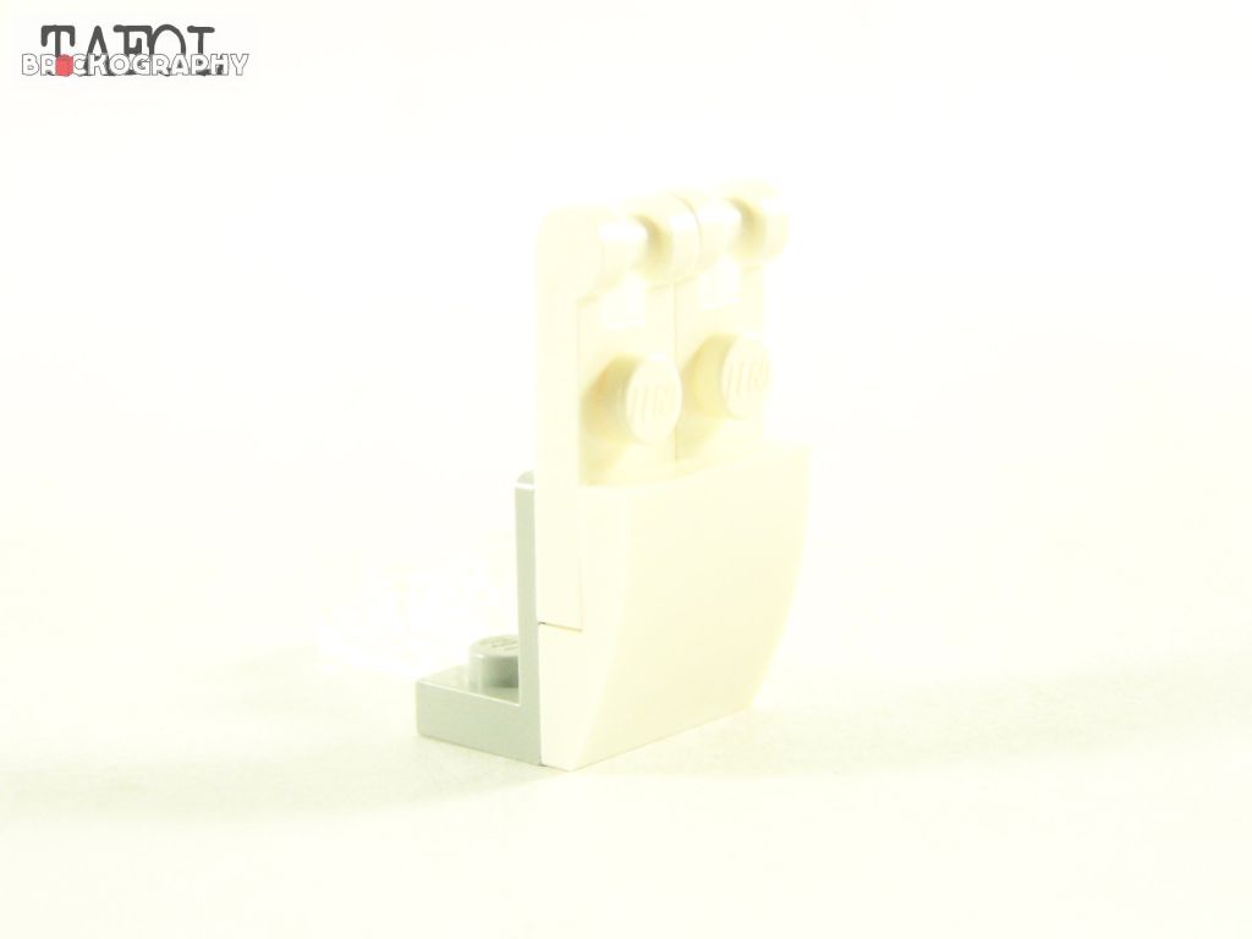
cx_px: 626
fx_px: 2966
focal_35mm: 82
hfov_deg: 23.8
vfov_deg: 18.0
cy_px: 470
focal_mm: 13.7
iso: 400
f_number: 3.2
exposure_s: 1/60
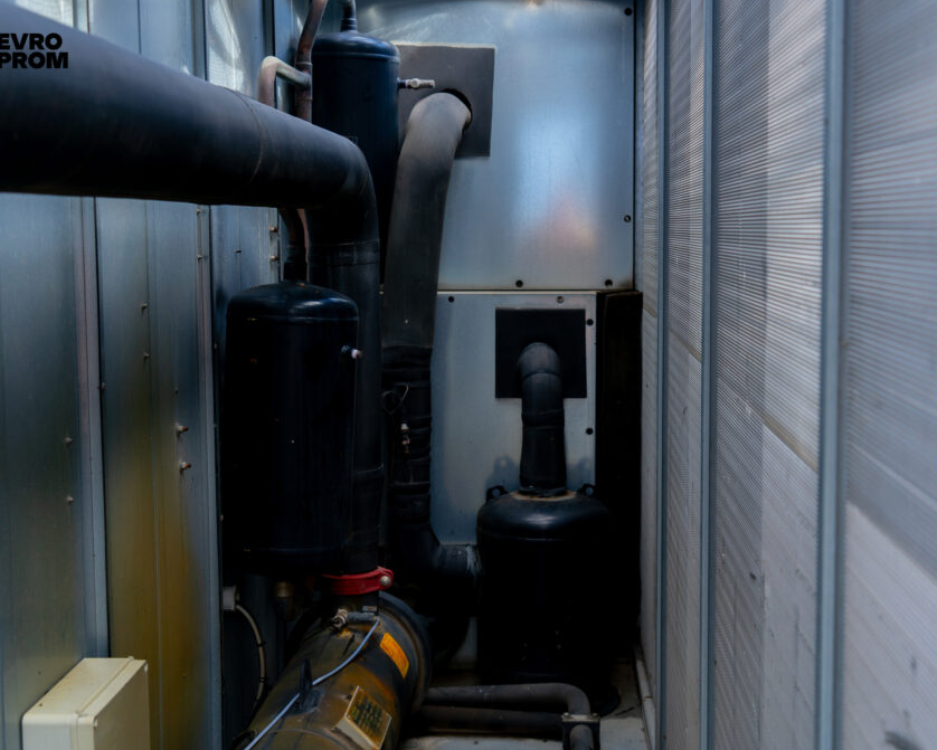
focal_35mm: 47
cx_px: 483
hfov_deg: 39.5
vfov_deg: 32.1
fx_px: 1304
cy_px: 369
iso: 100
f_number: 5
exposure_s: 1/60
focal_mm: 41
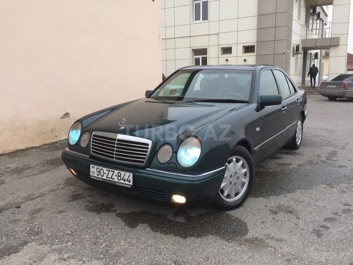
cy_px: 132
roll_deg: +1.5
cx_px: 176
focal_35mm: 29
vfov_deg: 48.2
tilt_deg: -12.1
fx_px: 296
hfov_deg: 61.7
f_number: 2.2
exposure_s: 1/455
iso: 32
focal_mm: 4.15
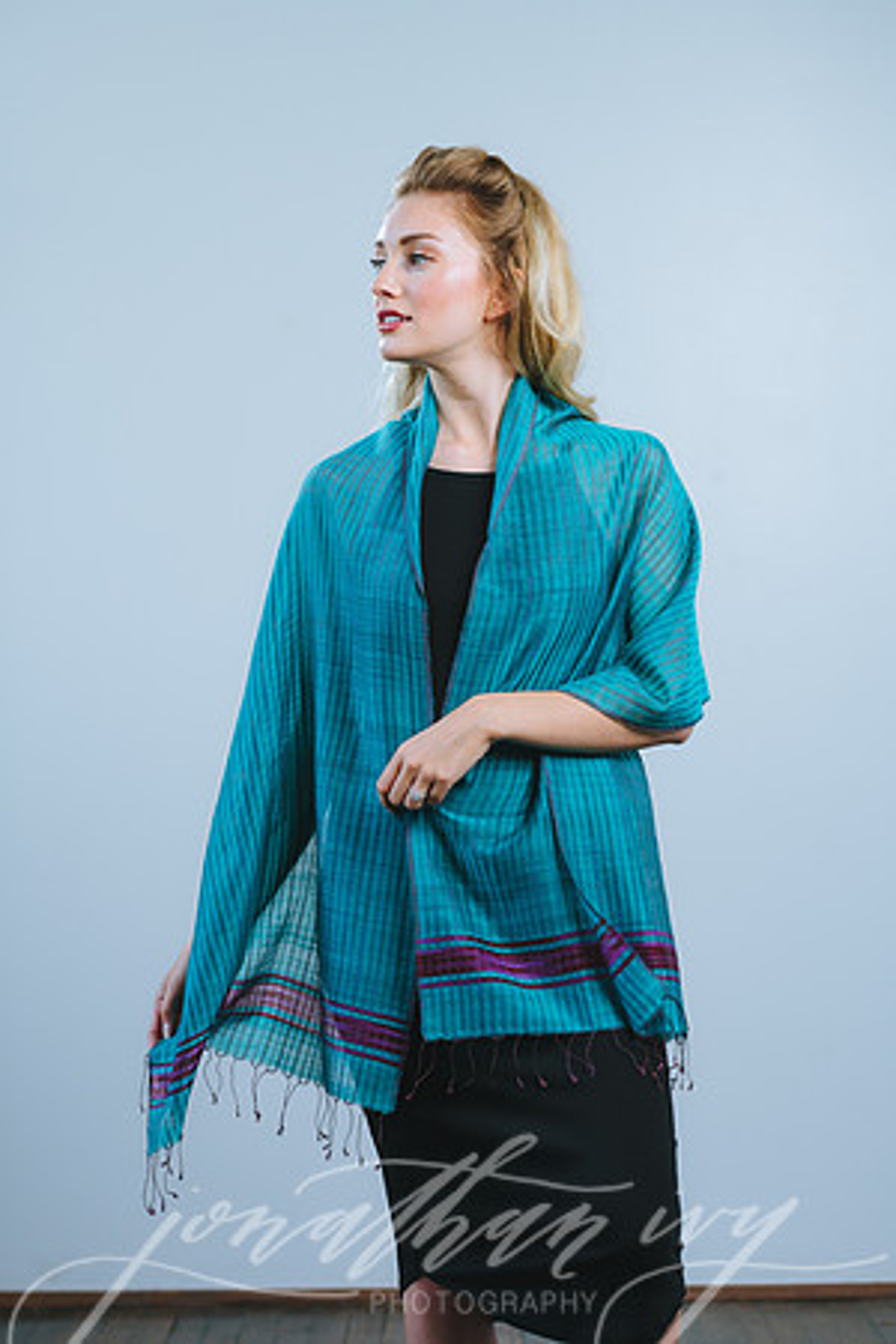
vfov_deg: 23.9
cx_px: 448
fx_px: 3173
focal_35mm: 85
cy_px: 672
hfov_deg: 16.1
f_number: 4
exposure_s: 1/200
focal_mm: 85
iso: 100
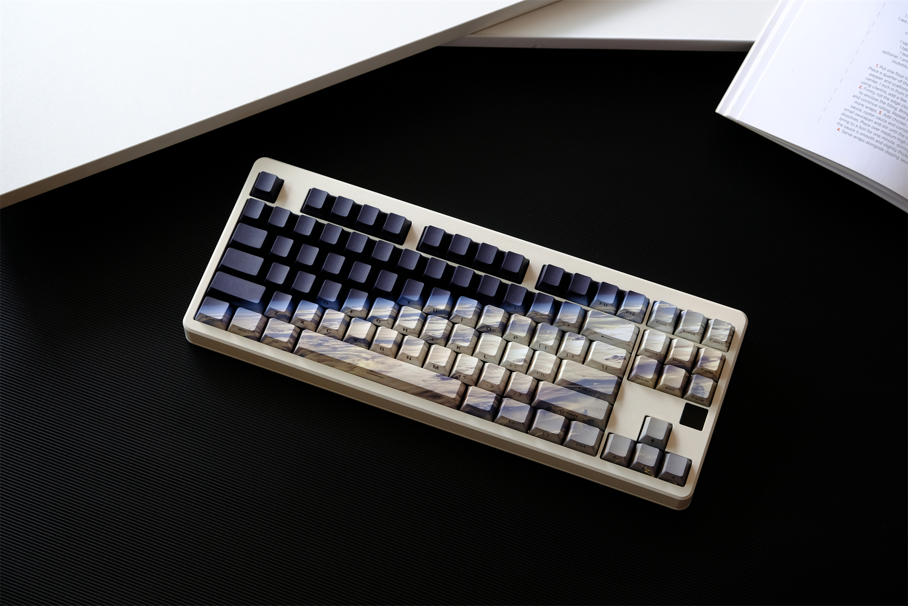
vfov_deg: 21.2
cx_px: 454
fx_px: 1614
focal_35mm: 64
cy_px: 303
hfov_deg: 31.4
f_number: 5.6
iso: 200
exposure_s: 1/30
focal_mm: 42.5
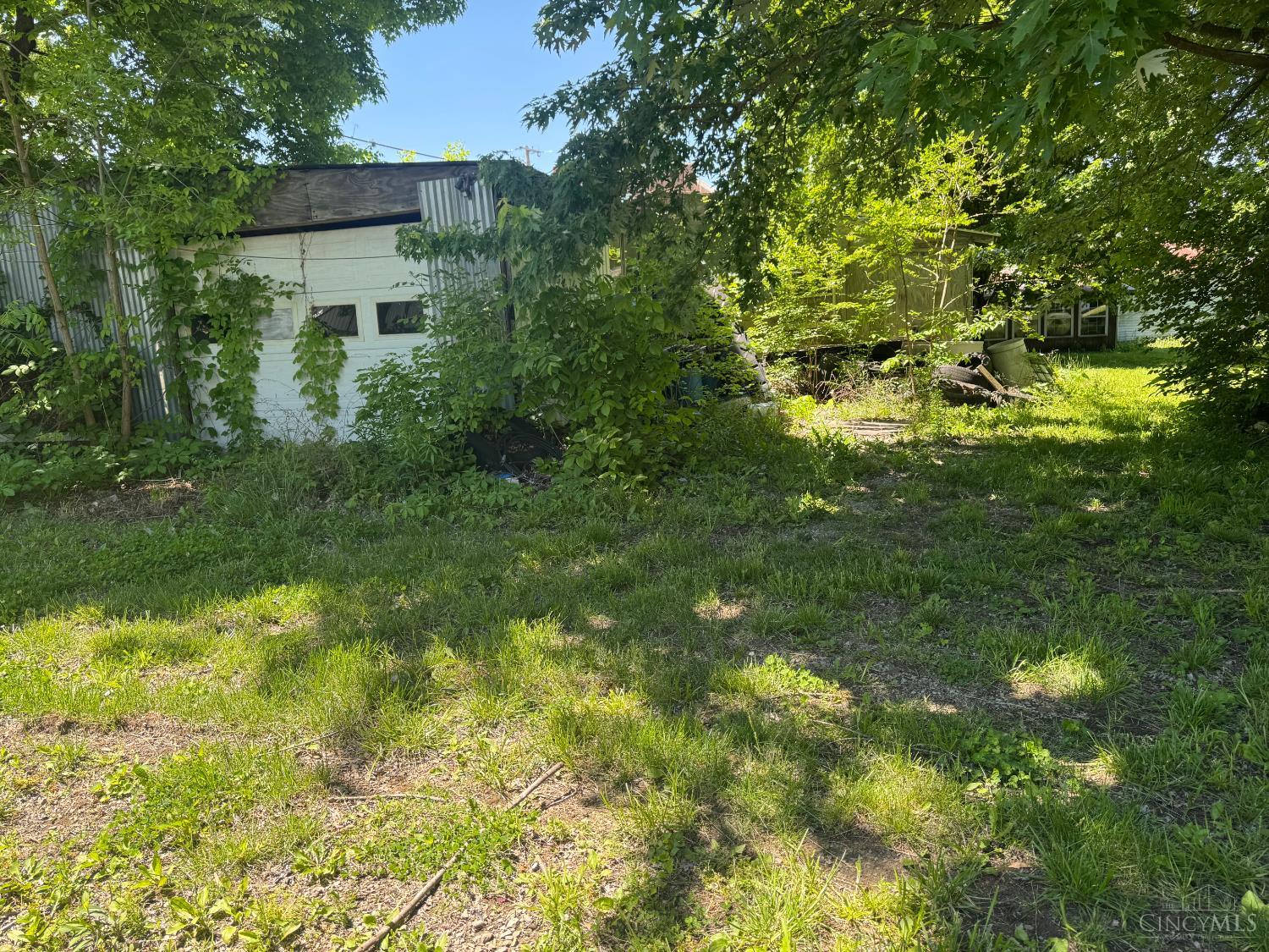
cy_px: 476
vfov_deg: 56.8
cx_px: 634
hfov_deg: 71.6
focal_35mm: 24
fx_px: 880
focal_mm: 6.76
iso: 80
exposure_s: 1/553
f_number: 1.78
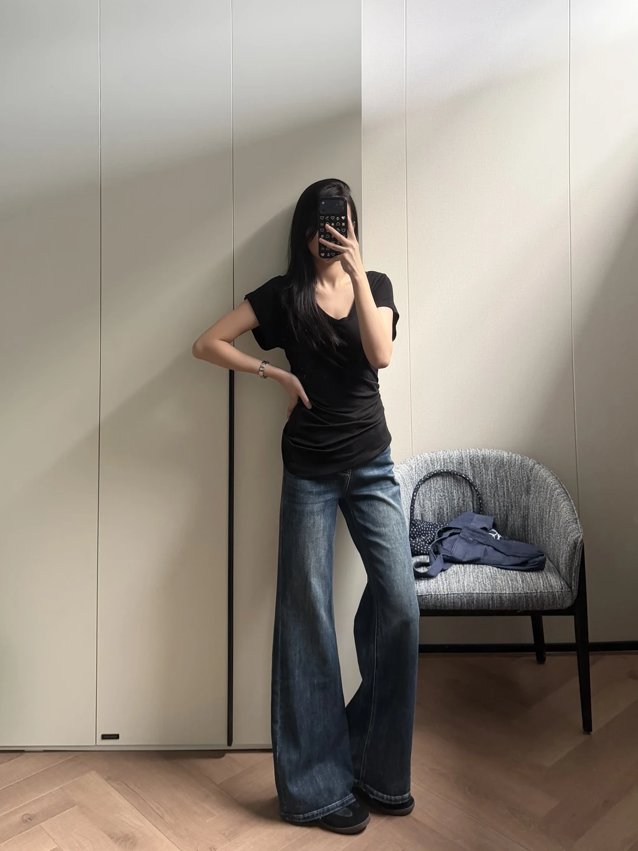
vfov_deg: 71.6
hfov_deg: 56.8
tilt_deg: -3.5
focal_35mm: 24
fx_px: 590
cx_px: 319
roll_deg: +0.5
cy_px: 426
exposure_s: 1/66
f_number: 1.78
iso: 200
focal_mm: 6.76
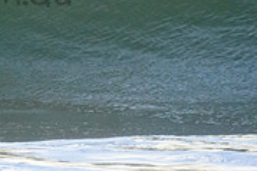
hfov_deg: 0.8
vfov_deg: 0.6
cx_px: -80
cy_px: -28
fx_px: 17324
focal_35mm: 2429
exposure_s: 1/1600
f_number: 5.6
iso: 2800
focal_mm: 500
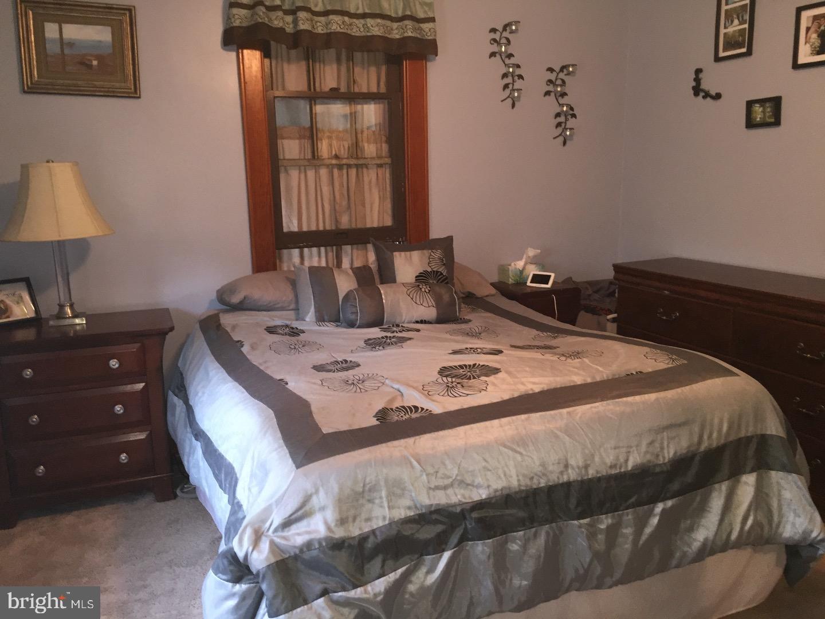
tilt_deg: -11.7
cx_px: 412
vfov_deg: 48.2
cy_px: 310
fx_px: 691
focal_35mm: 29
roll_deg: +1.4
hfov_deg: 61.7
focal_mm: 4.15
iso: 100
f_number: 2.2
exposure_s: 1/20
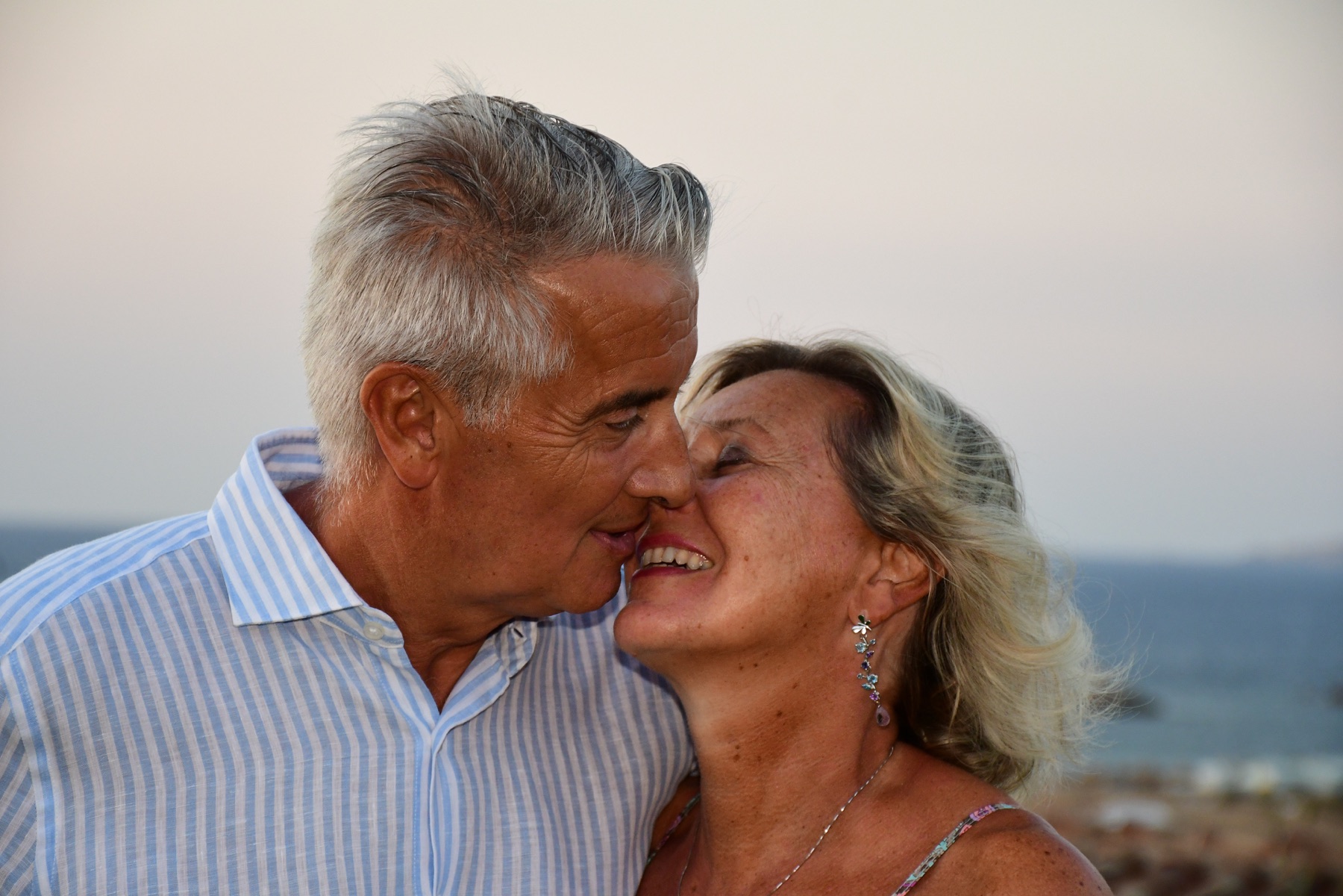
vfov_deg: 10.2
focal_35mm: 135
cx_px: 672
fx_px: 5036
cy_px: 448
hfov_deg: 15.2
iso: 1250
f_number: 5.6
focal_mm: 90
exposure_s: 1/400
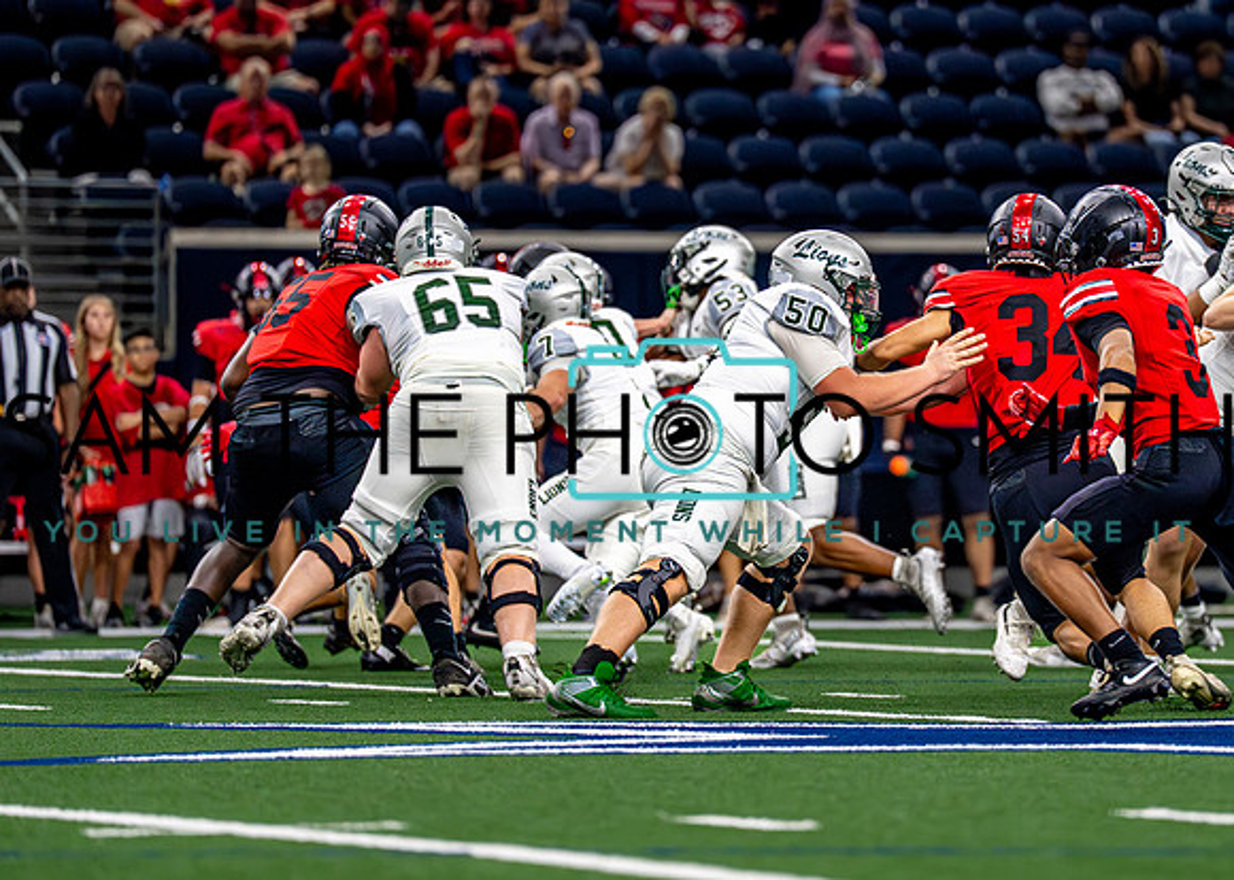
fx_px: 11246
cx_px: 848
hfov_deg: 6.3
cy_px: 368
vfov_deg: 4.5
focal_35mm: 321
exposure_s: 1/2000
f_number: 2.8
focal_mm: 200
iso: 4000
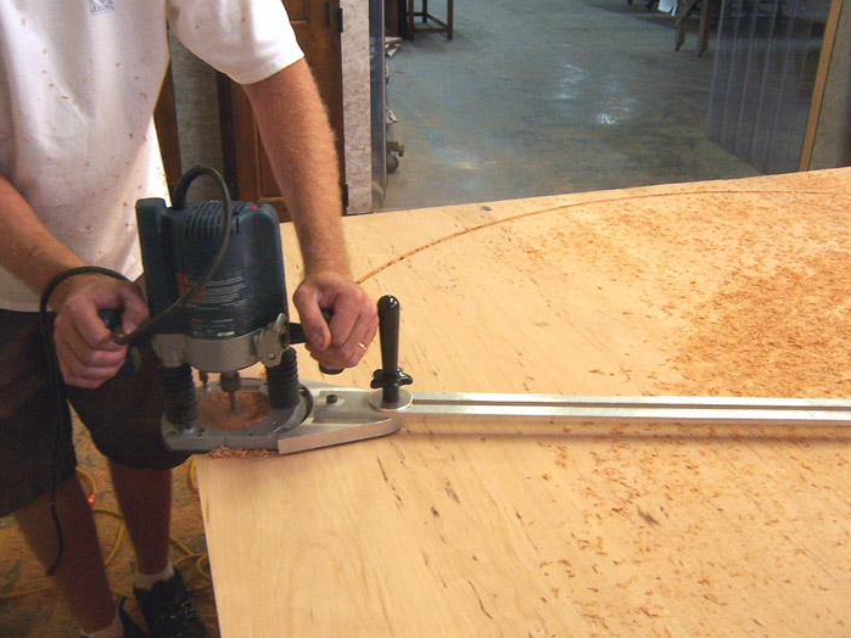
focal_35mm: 34
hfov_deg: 54.0
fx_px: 836
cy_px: 321
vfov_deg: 41.8
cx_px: 416
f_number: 3.4
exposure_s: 1/10
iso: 140
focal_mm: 5.5
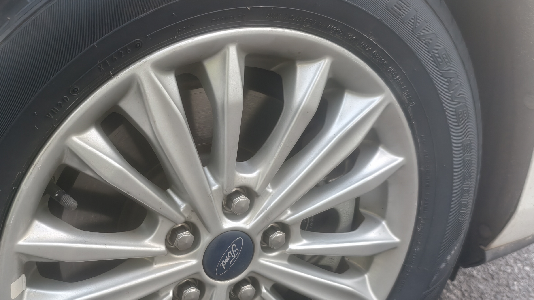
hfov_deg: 46.6
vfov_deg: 27.6
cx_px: 175
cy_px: 194
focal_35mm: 43
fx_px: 609
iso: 272
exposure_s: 1/50
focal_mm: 6.54
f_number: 1.57
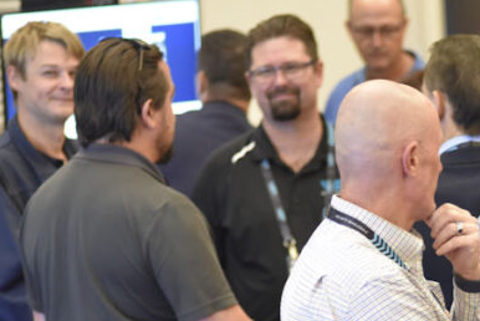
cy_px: 394
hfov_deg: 7.7
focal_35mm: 265
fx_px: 3536
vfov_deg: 5.2
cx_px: 511
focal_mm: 100
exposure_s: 1/125
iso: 3200
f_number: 2.8
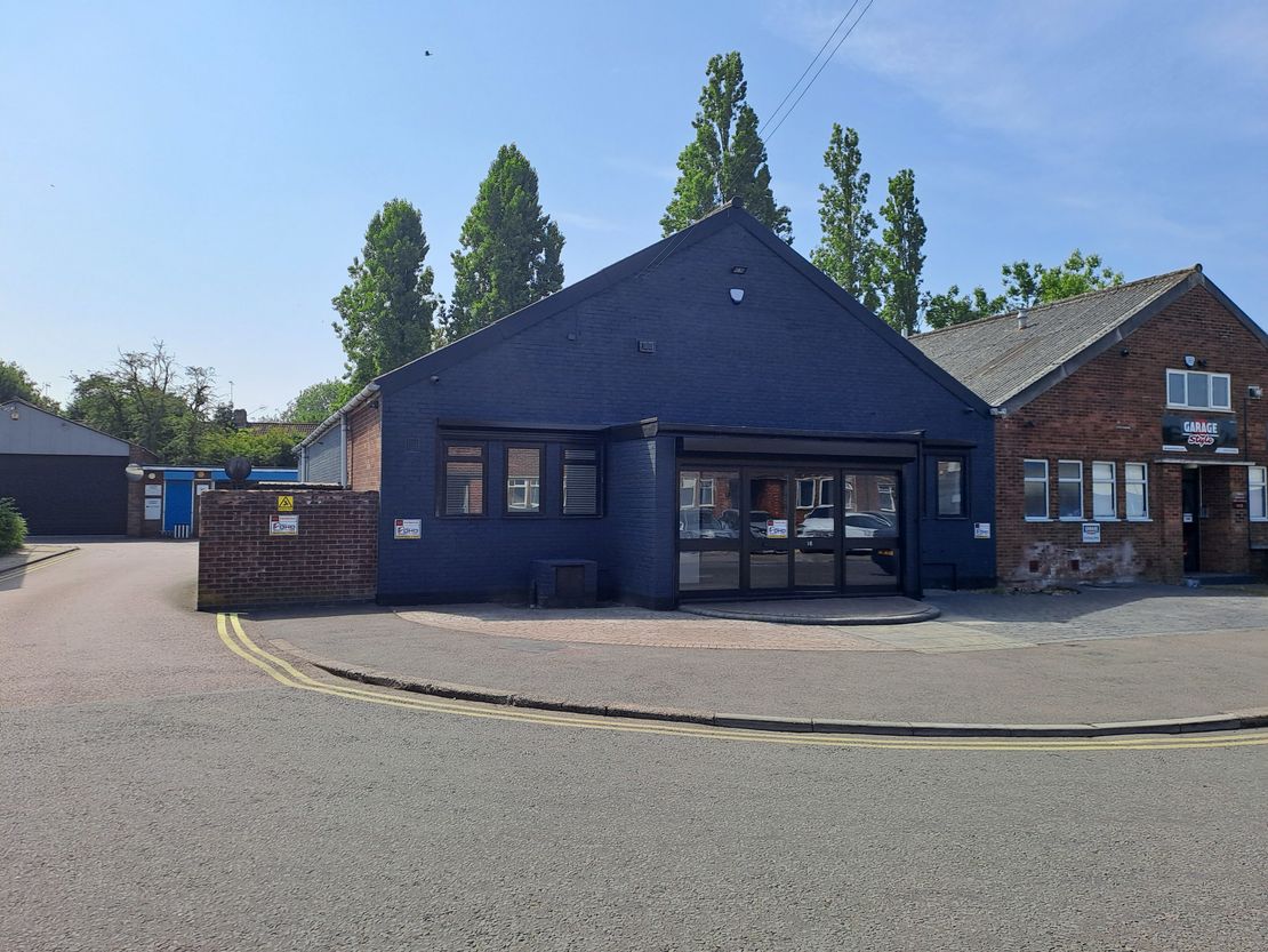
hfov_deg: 69.4
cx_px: 634
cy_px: 476
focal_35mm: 25
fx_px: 916
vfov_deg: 54.9
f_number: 1.8
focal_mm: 4.65
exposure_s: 1/1786
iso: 32
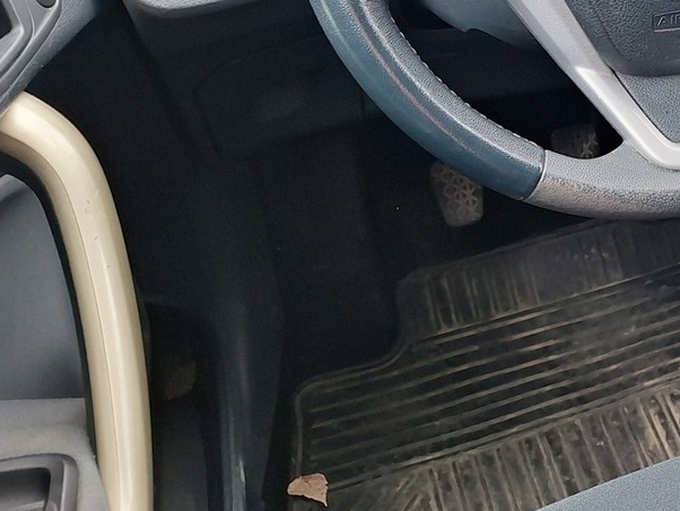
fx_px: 1081
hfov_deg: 30.5
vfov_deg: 25.3
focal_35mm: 55
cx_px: 781
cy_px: 1
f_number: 1.8
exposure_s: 1/100
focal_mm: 5.54
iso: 40
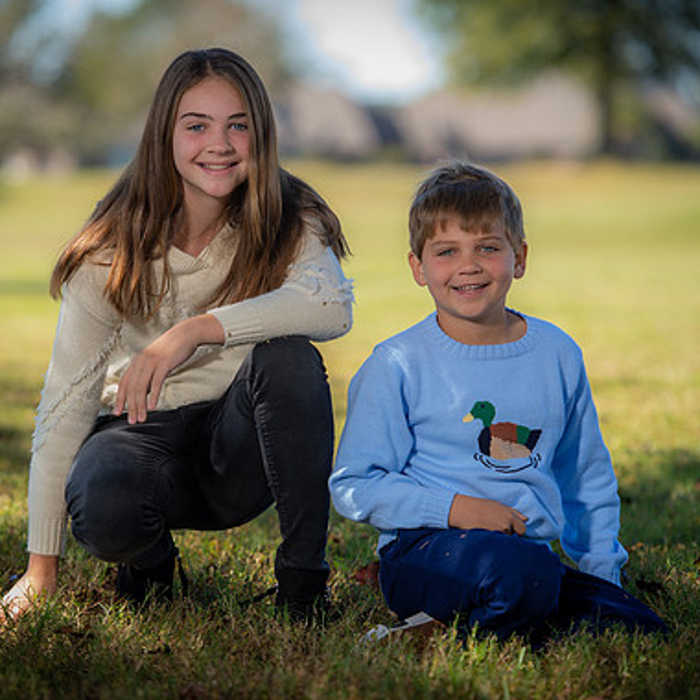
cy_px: 352
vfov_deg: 9.3
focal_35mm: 188
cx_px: 343
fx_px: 4301
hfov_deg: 9.3
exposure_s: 1/250
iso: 50
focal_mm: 145
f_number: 2.8
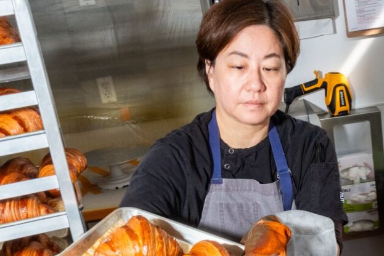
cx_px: 344
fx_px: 790
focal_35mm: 74
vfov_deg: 18.0
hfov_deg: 26.4
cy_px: 255
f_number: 13
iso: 640
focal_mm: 20
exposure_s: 1/250
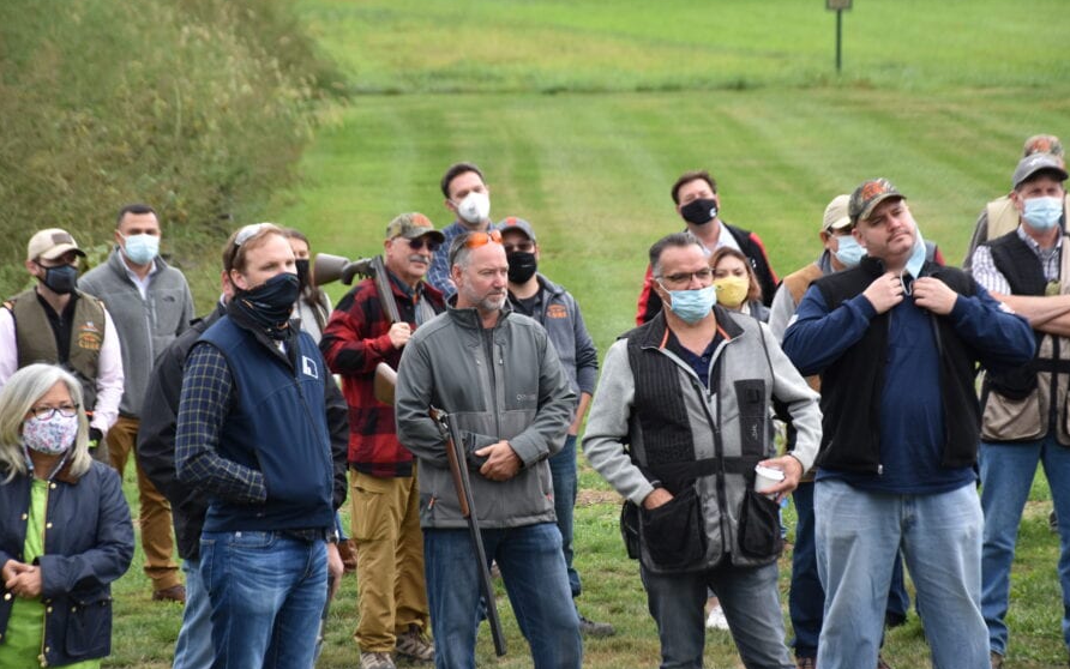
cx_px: 537
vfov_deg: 9.0
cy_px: 343
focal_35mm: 147
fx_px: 4274
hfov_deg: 14.3
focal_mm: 95
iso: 400
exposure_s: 1/200
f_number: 7.1
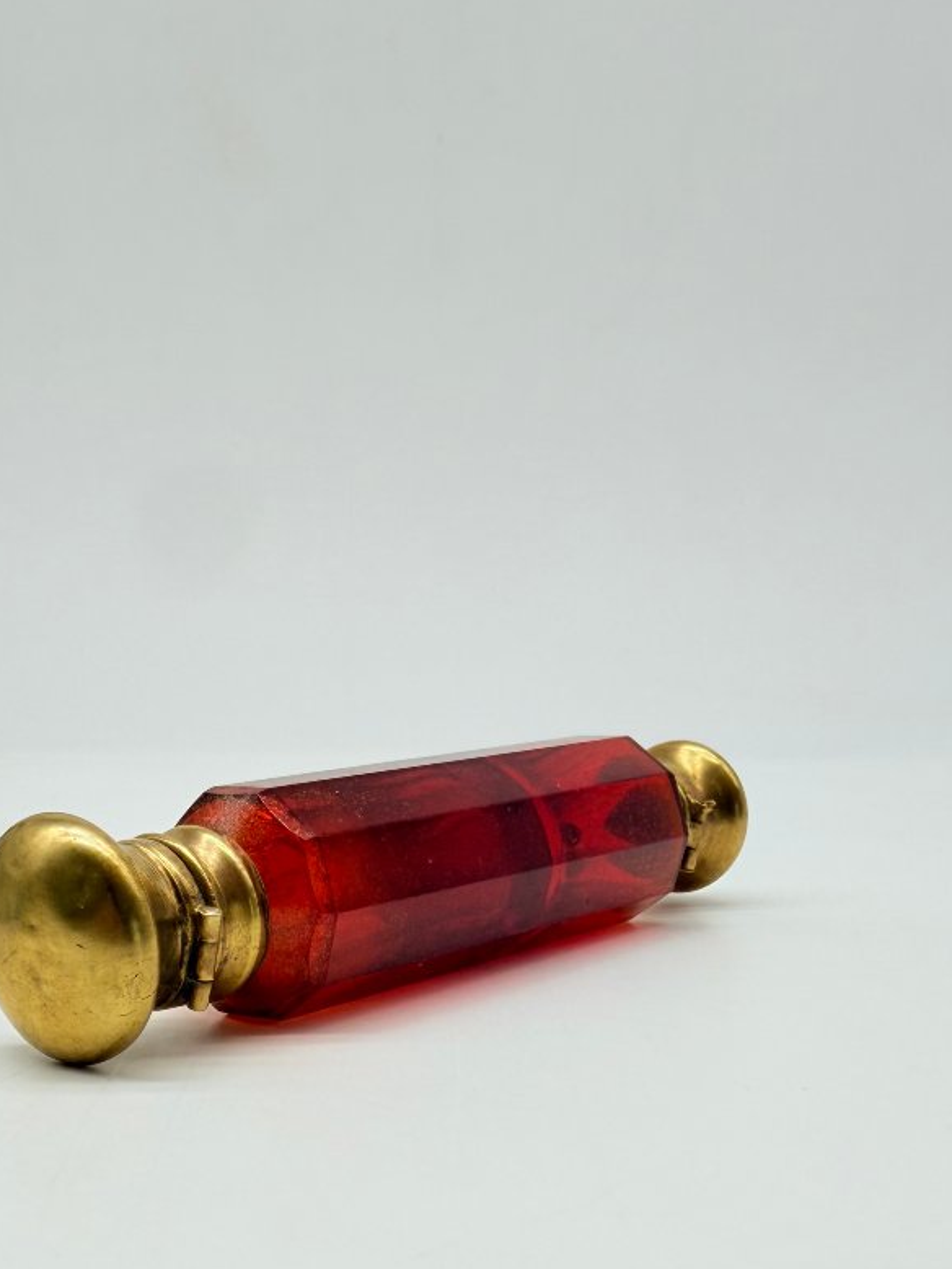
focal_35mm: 37
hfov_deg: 38.7
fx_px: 1356
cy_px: 869
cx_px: 437
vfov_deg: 49.1
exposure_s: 1/507
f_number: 2.2
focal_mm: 2.22
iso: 40
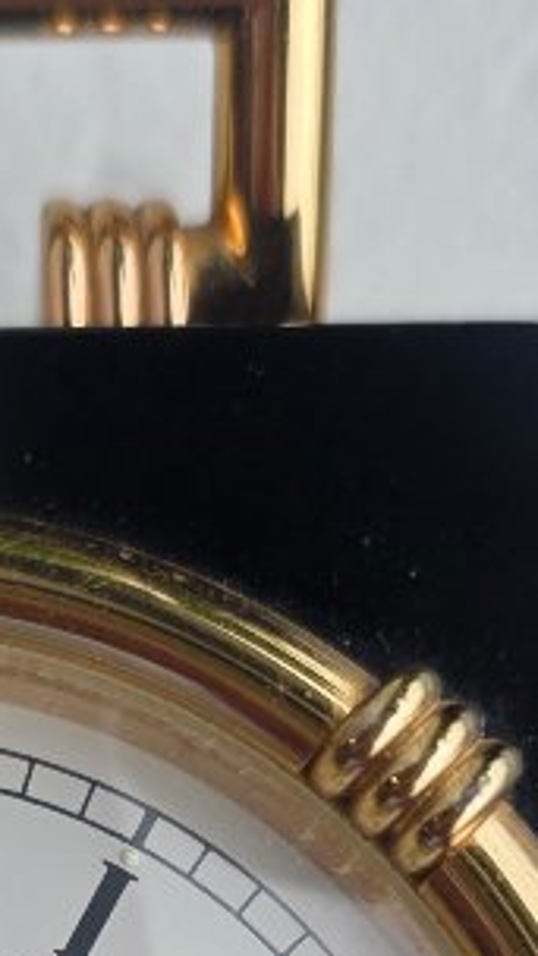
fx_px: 2511
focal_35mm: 99
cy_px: 1126
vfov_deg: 20.3
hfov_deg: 12.2
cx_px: 94
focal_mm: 6.3
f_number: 1.7
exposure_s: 1/180
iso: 64
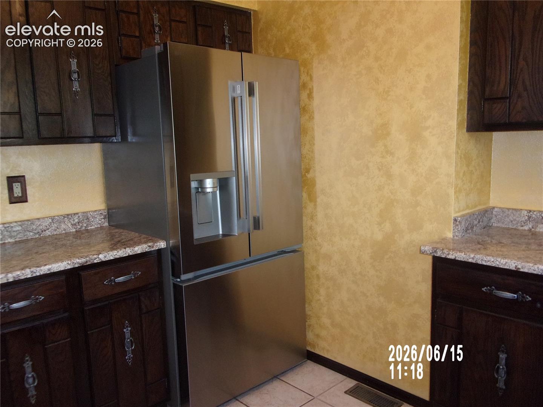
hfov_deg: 63.4
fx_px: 439
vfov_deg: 49.7
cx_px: 272
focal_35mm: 28
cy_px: 204
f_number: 3.9
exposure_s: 1/34
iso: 250
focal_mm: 5.1
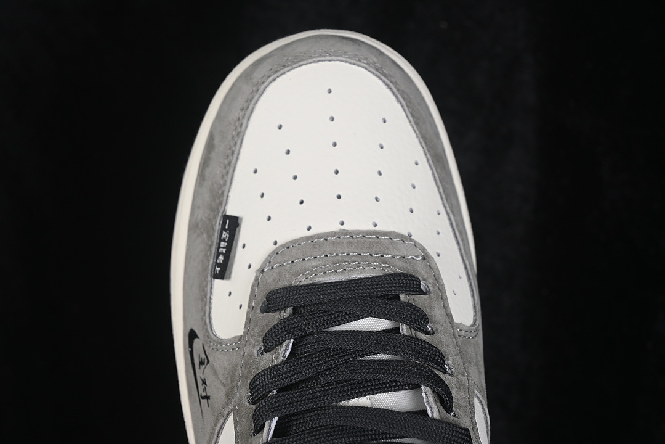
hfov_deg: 27.0
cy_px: 222
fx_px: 1385
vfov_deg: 18.2
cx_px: 332
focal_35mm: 75
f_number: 7.1
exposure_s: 1/60
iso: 160
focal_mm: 50
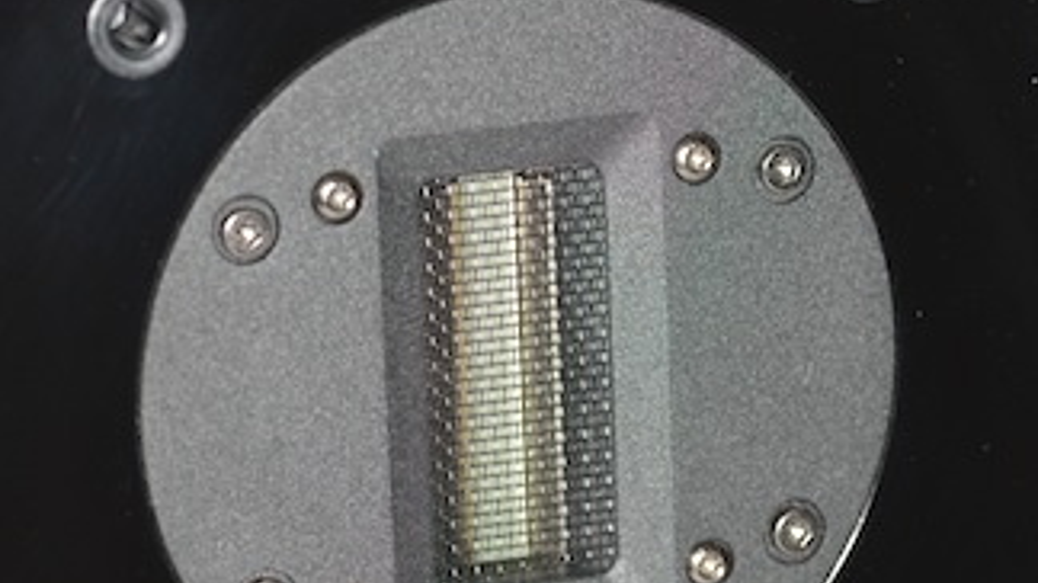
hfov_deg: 13.2
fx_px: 4485
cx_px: 551
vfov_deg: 7.4
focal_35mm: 163
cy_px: 388
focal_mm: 105
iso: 400
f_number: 5.6
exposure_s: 1/30
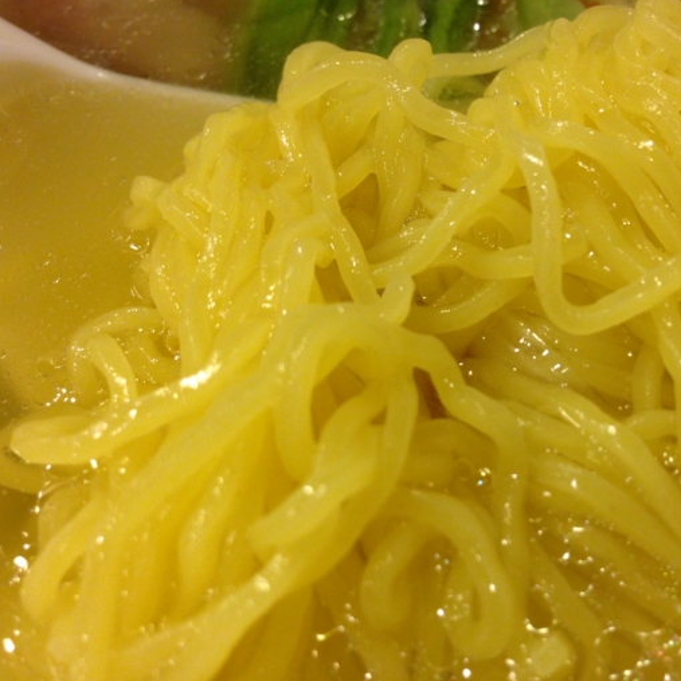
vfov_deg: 36.8
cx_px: 471
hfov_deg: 36.3
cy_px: 343
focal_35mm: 46
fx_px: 1024
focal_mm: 4.12
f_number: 2.4
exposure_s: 1/20
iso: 80
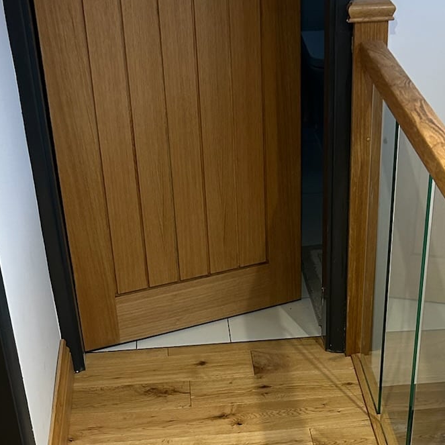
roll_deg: +1.8
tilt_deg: -36.4
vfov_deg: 23.1
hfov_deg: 24.2
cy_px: 466
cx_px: 287
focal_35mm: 71
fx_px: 1033
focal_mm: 5.7
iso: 100
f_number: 1.5
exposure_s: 1/50
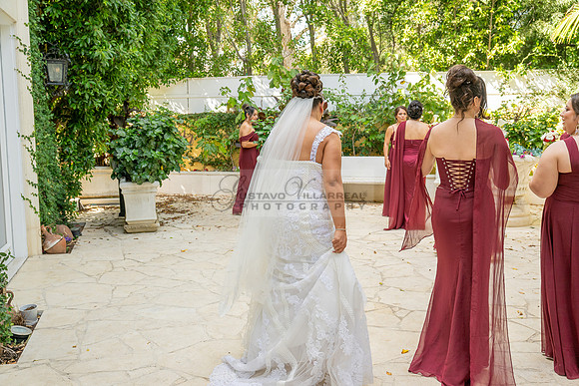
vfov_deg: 36.0
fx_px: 595
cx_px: 290
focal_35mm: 37
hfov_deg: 51.9
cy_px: 193
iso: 400
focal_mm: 37
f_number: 4.5
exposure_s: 1/320
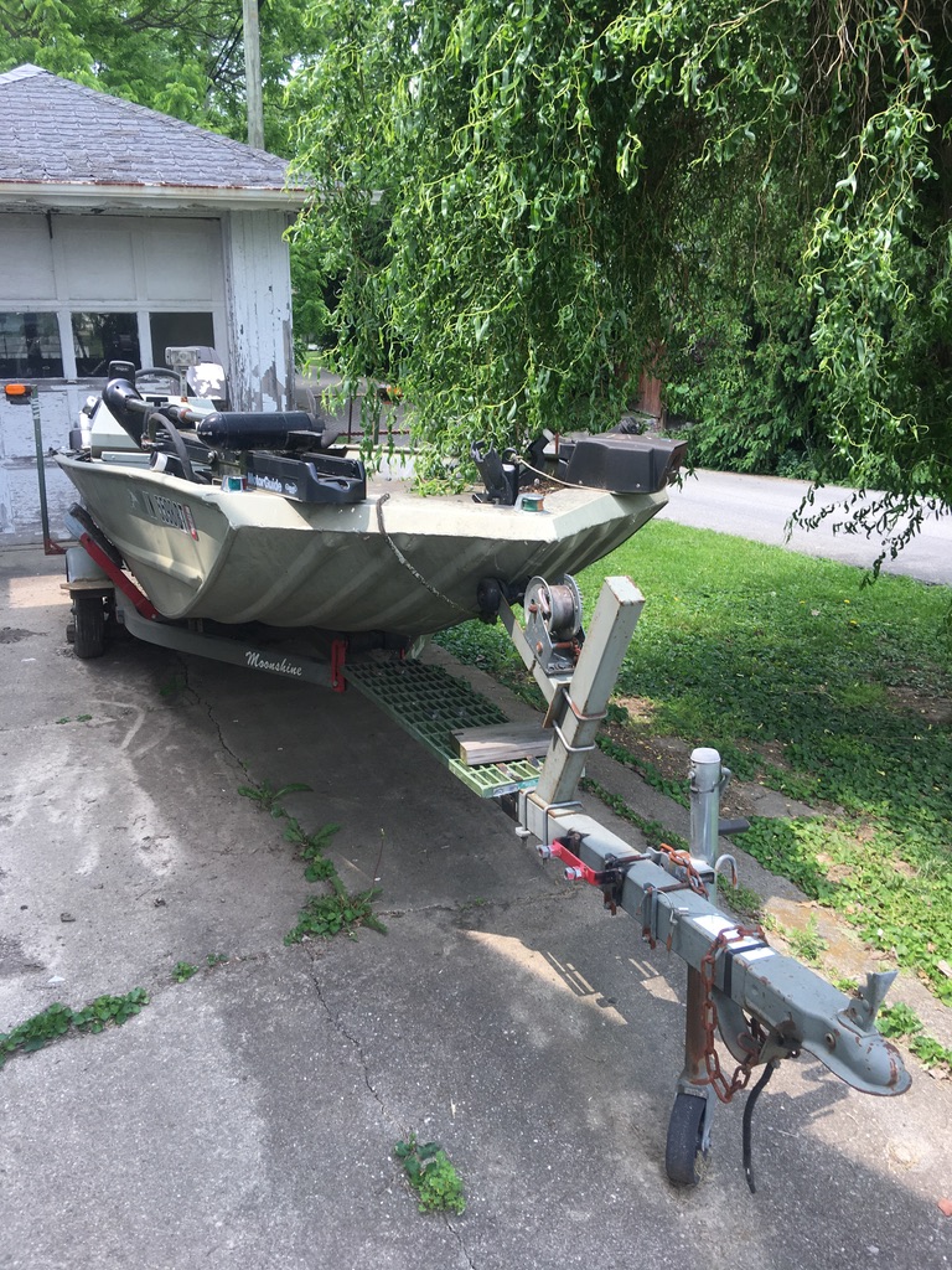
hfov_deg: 48.2
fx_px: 1063
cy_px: 635
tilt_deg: -15.7
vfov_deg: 61.7
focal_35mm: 29
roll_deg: -0.2
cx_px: 476
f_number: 2.2
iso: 25
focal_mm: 4.15
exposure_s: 1/266
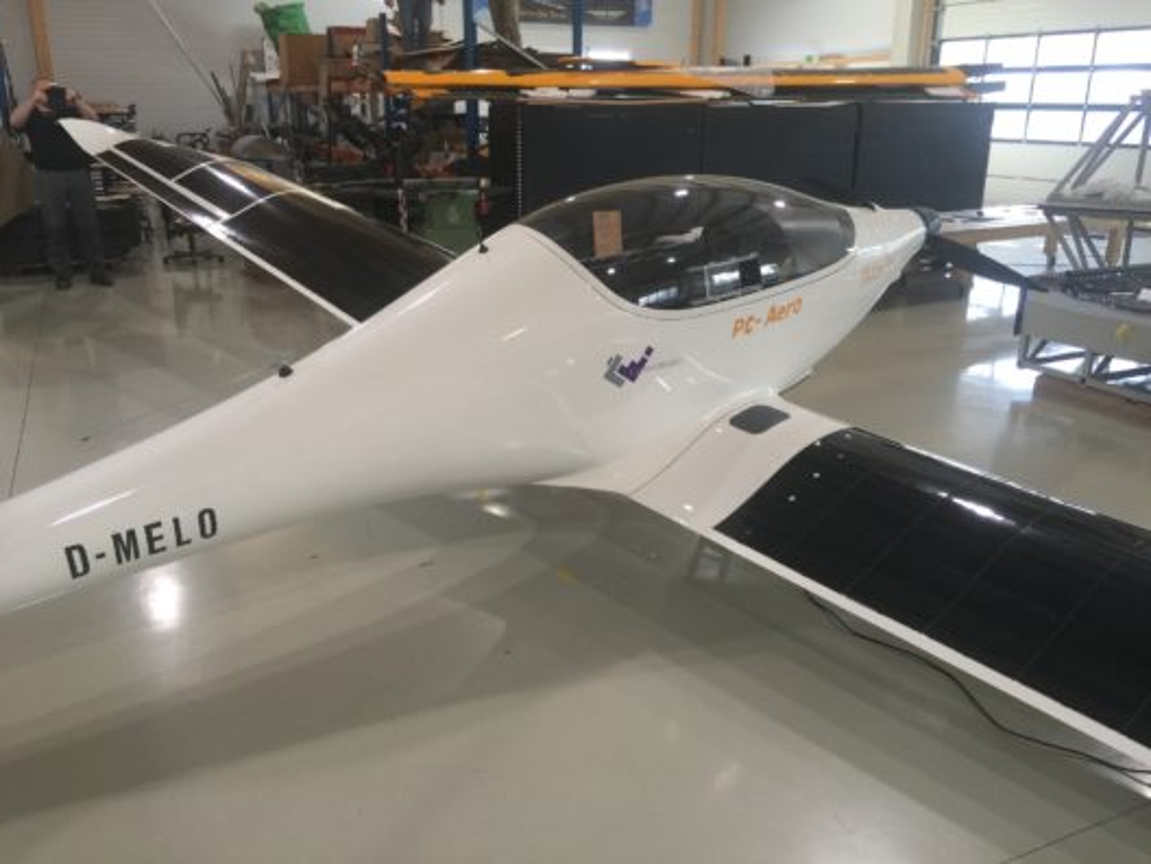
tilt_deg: -18.3
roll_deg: -0.3
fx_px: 964
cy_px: 432
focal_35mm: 29
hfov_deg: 61.7
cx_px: 576
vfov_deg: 48.2
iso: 32
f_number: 2.2
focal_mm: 4.15
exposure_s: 1/33
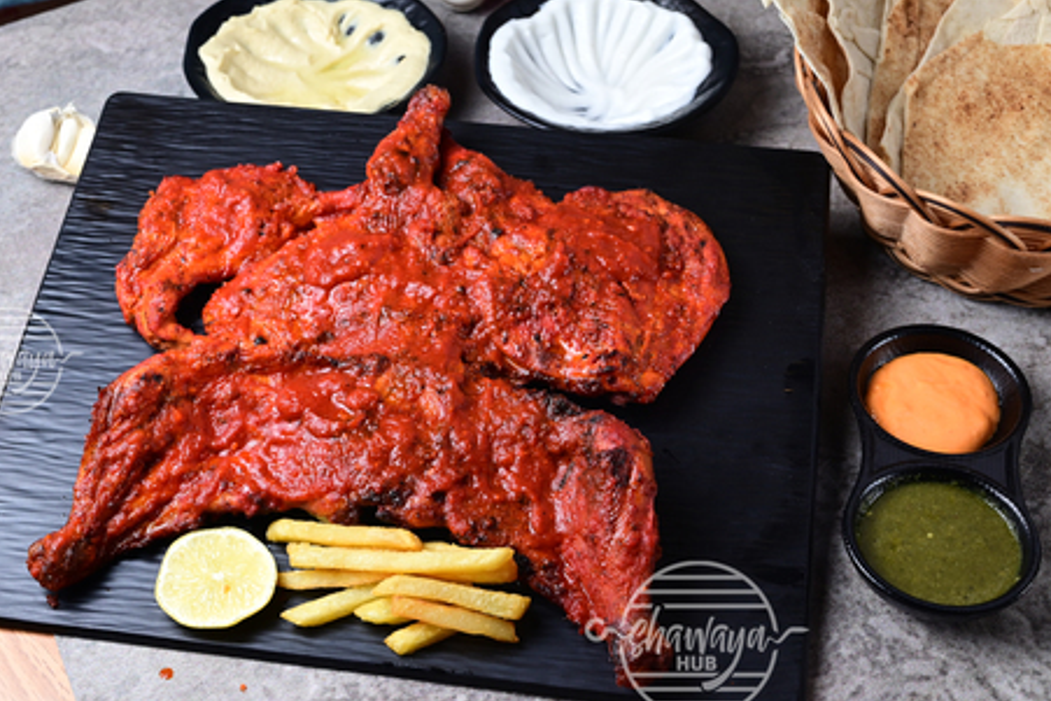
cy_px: 390
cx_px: 466
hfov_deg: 35.0
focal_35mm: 57
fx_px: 1665
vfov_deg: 23.8
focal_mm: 50
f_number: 10
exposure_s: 1/125
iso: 500
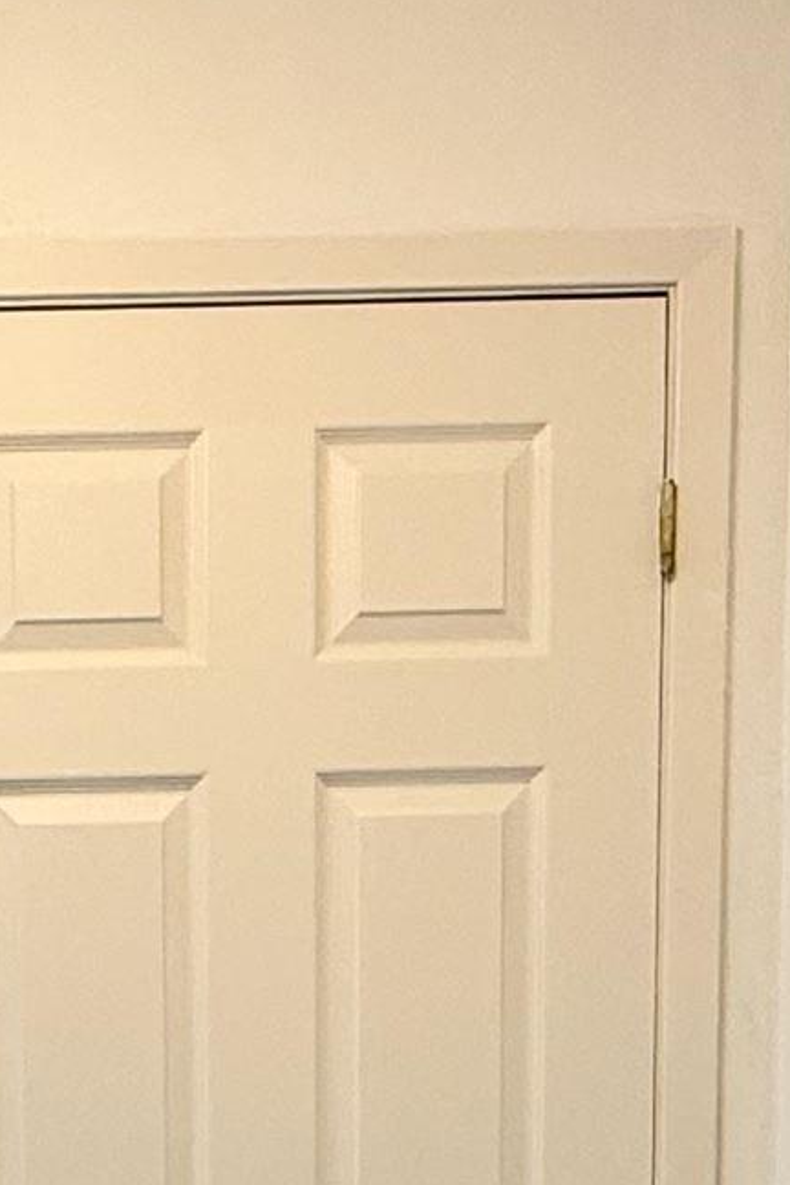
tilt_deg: -5.3
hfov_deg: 18.7
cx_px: -155
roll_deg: +0.5
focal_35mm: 69
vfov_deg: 25.5
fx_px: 2271
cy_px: 1511
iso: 200
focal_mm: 2.22
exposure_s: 1/120
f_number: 2.2
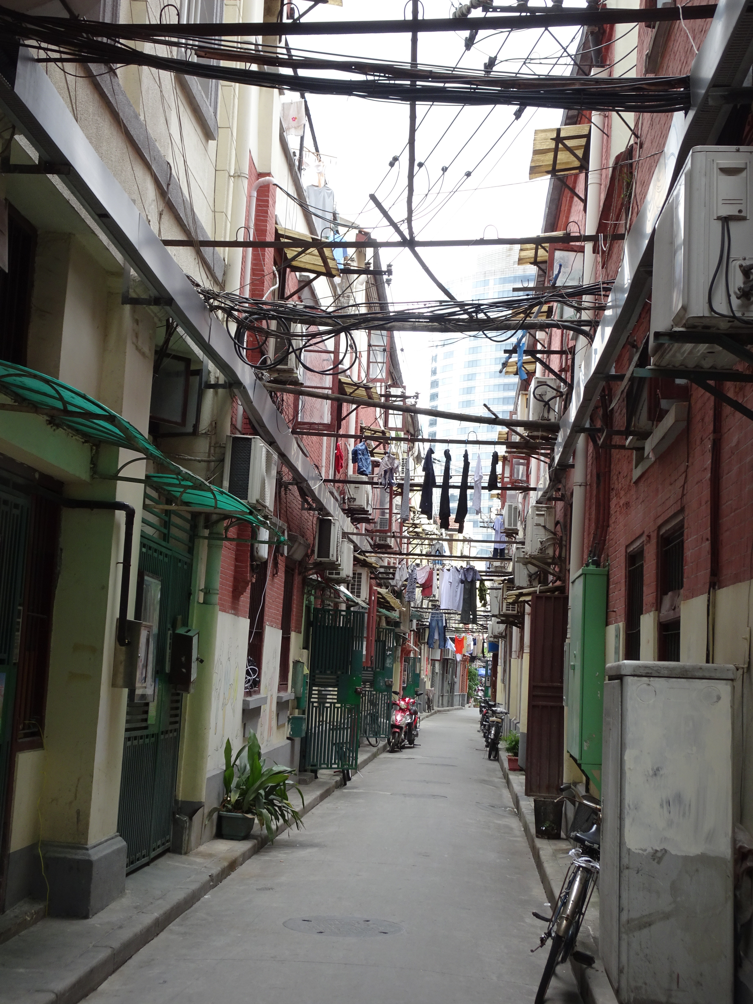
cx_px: 376
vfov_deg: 41.2
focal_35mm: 46
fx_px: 1334
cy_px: 502
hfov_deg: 31.5
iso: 80
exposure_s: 1/60
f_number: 4.5
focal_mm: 7.87
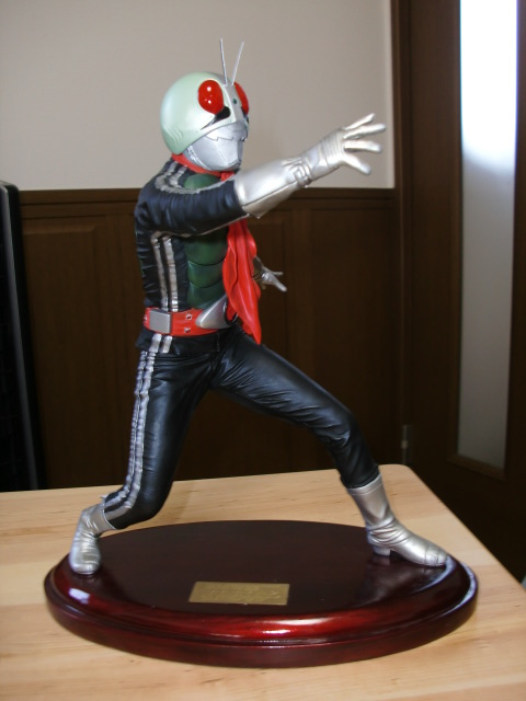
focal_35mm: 36
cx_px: 263
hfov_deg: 39.7
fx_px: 729
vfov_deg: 51.4
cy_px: 350
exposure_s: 1/30
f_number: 2.8
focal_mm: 6.3
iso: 125
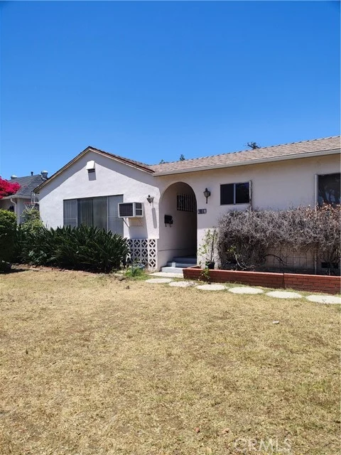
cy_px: 228
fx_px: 328
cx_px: 170
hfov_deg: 54.9
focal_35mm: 25
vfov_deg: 69.4
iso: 120
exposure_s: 1/1407
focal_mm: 4.71
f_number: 1.7
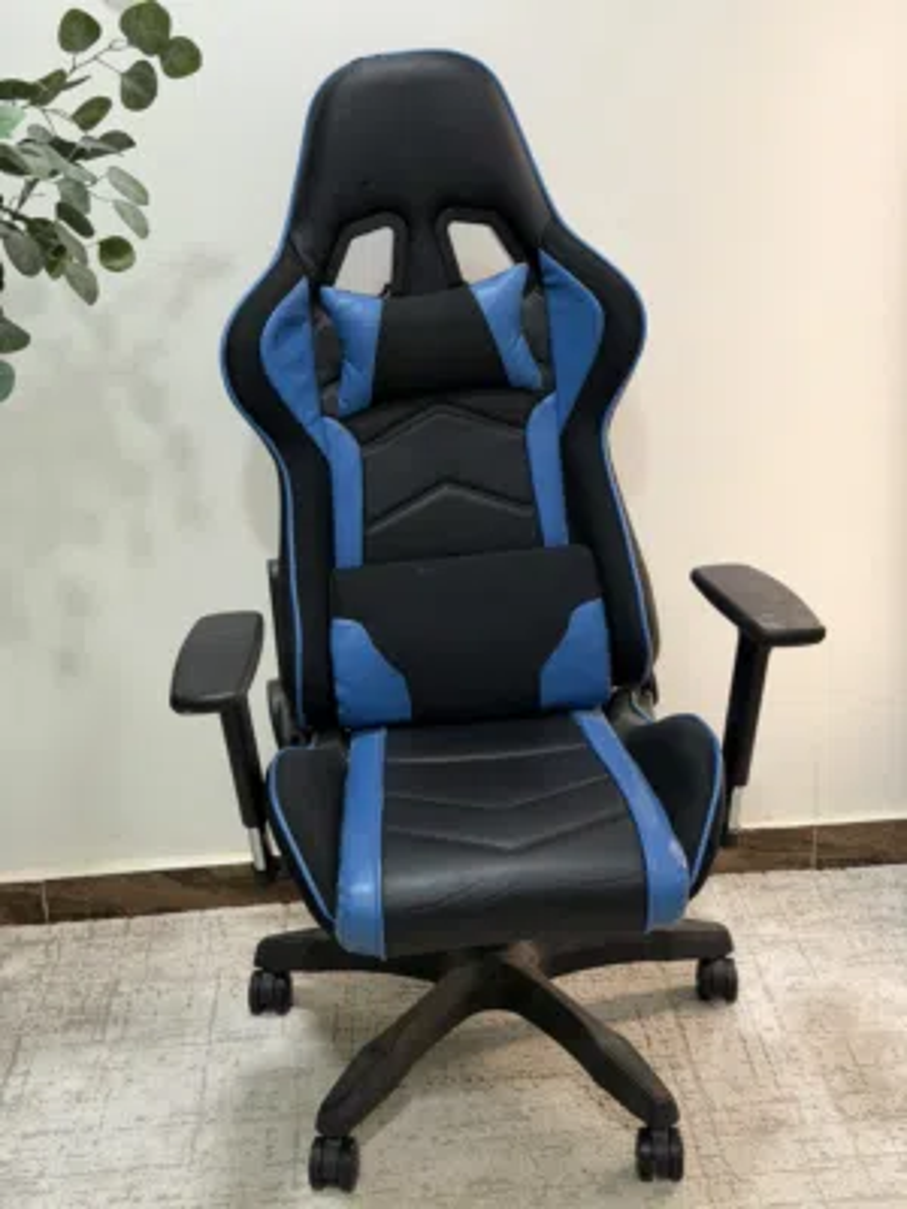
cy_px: 604
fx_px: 1677
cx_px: 454
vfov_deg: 39.7
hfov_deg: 30.3
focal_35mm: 48
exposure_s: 1/60
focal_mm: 6.76
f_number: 1.78
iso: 200
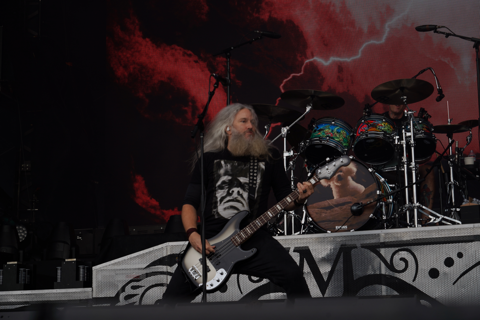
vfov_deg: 16.7
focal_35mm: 82
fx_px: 1093
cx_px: 240
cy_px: 160
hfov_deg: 24.8
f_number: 8
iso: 100
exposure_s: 1/250
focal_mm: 82
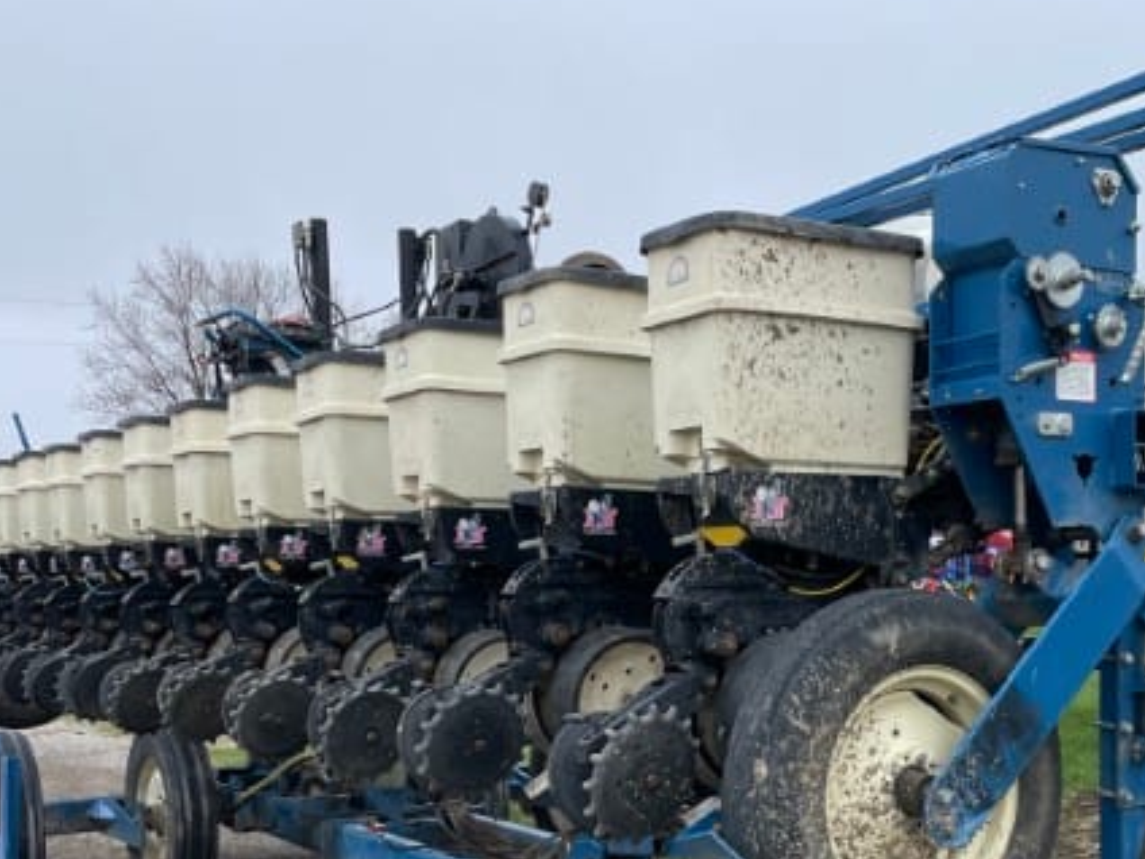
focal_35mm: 49
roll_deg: +0.0
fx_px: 1621
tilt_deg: -3.1
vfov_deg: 29.1
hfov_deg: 38.7
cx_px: 713
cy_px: 681
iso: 32
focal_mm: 4.2
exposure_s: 1/972
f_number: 1.6
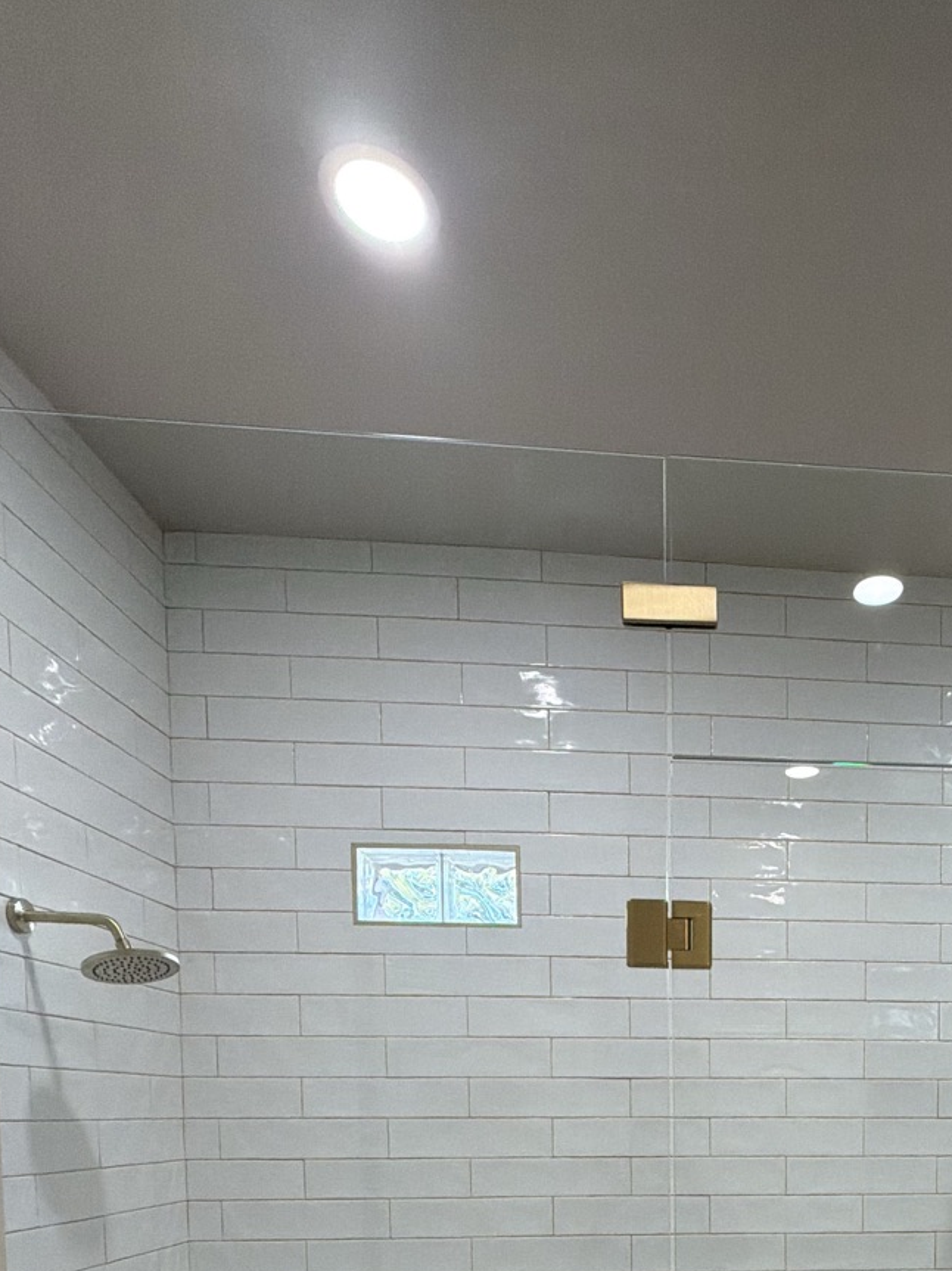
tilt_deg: -2.7
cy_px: 1172
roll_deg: +0.2
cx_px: 774
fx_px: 954
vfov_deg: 56.8
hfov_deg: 49.6
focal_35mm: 26
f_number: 2.2
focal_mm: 2.22
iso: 320
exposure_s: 1/120
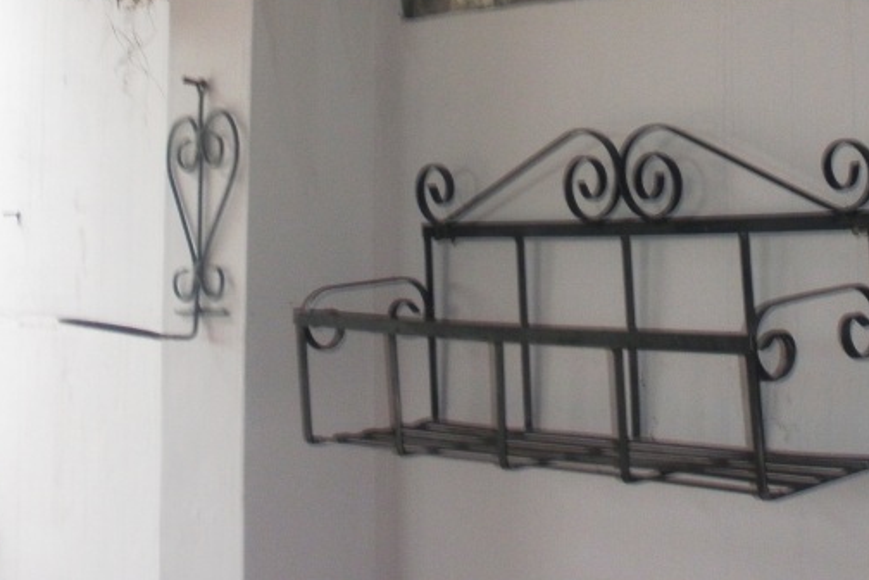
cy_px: 29
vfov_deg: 17.6
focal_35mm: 76
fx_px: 1834
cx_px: 693
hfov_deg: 26.2
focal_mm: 6.3
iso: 160
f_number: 3.5
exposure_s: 1/30
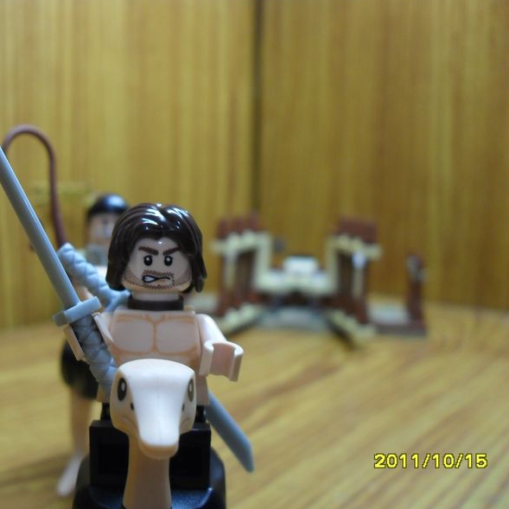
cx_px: 167
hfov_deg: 39.5
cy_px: 251
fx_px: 699
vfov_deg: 40.0
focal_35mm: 42
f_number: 2.8
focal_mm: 6.2
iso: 200
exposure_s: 1/20
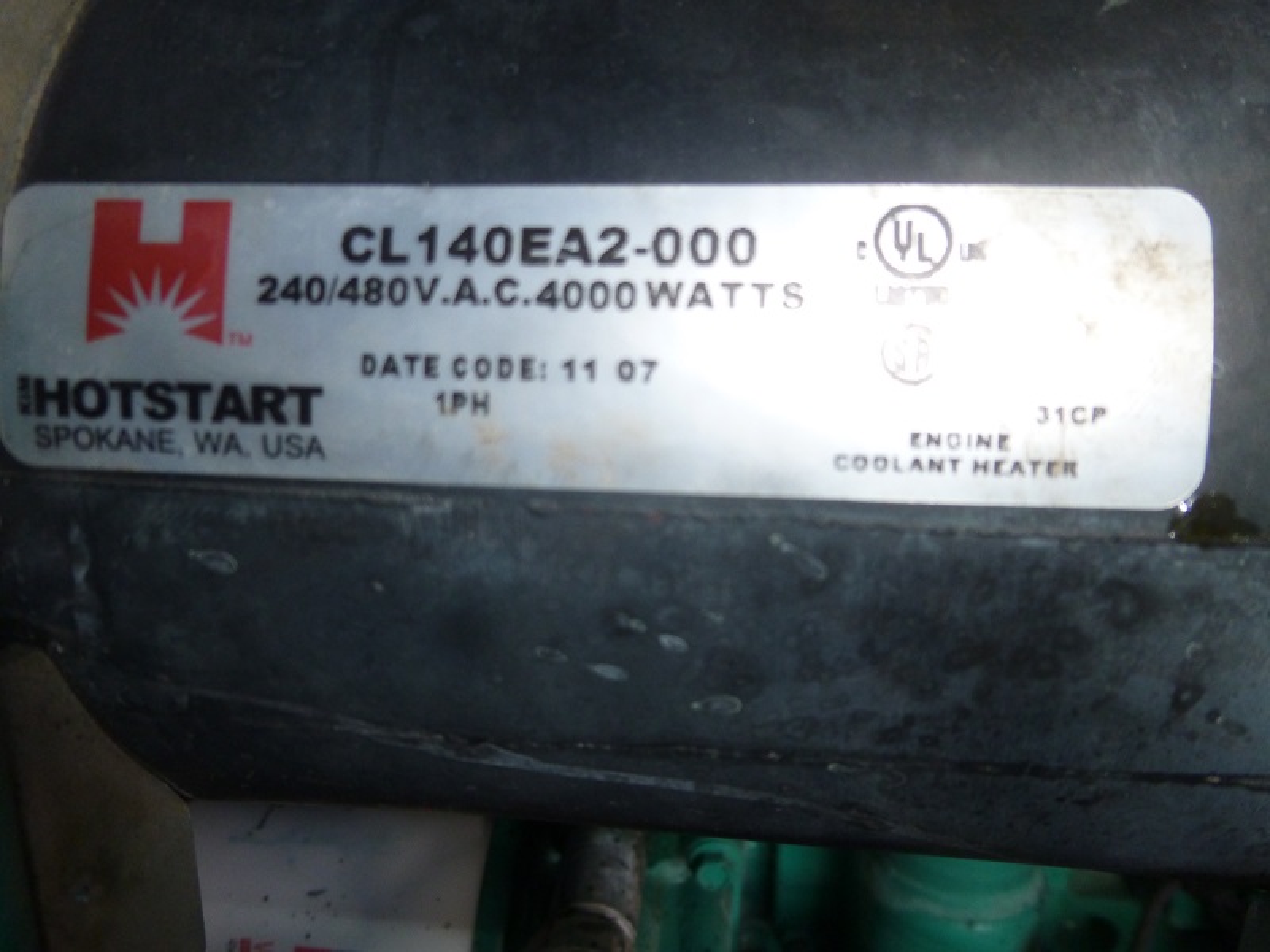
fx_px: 917
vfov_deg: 54.9
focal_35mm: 25
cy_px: 476
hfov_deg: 69.4
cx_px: 635
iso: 160
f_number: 3.1
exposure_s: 1/60
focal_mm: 4.5
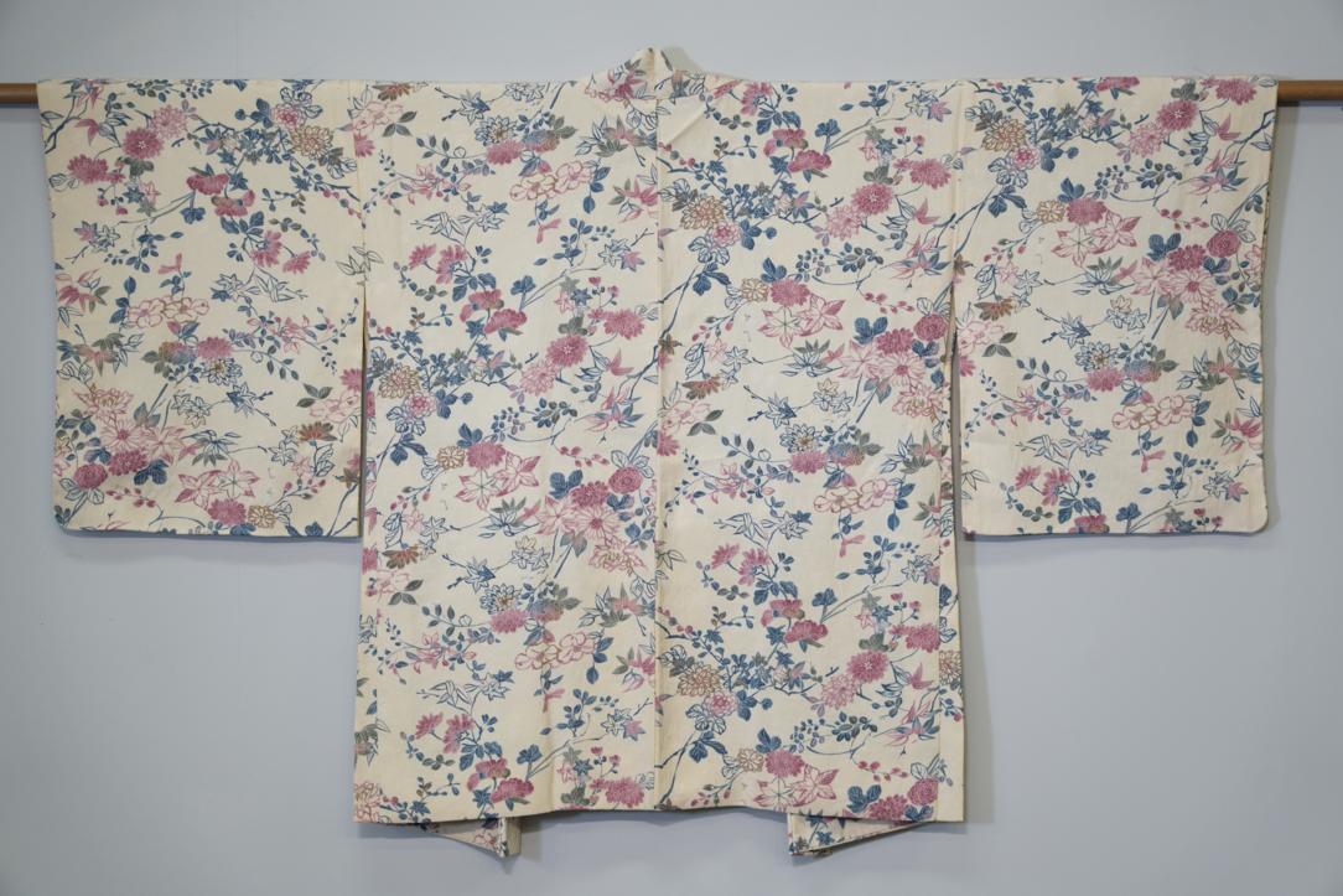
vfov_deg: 15.7
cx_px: 672
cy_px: 448
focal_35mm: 87
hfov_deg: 23.4
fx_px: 3246
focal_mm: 87
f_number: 4
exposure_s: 1/100
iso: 640
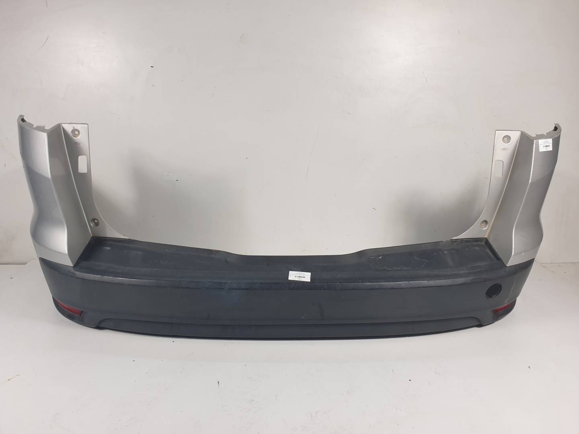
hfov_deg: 67.3
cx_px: 290
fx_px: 435
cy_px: 217
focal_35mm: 26
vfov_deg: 53.1
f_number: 2.4
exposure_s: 1/100
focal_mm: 4.3
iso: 64
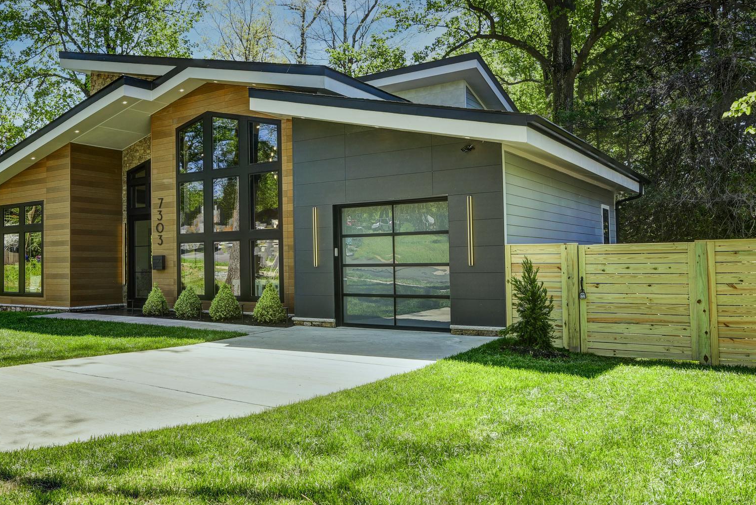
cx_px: 272
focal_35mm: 31
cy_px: 235
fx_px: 651
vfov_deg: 42.3
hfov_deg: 59.3
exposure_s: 1/125
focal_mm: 23
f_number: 8
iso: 100
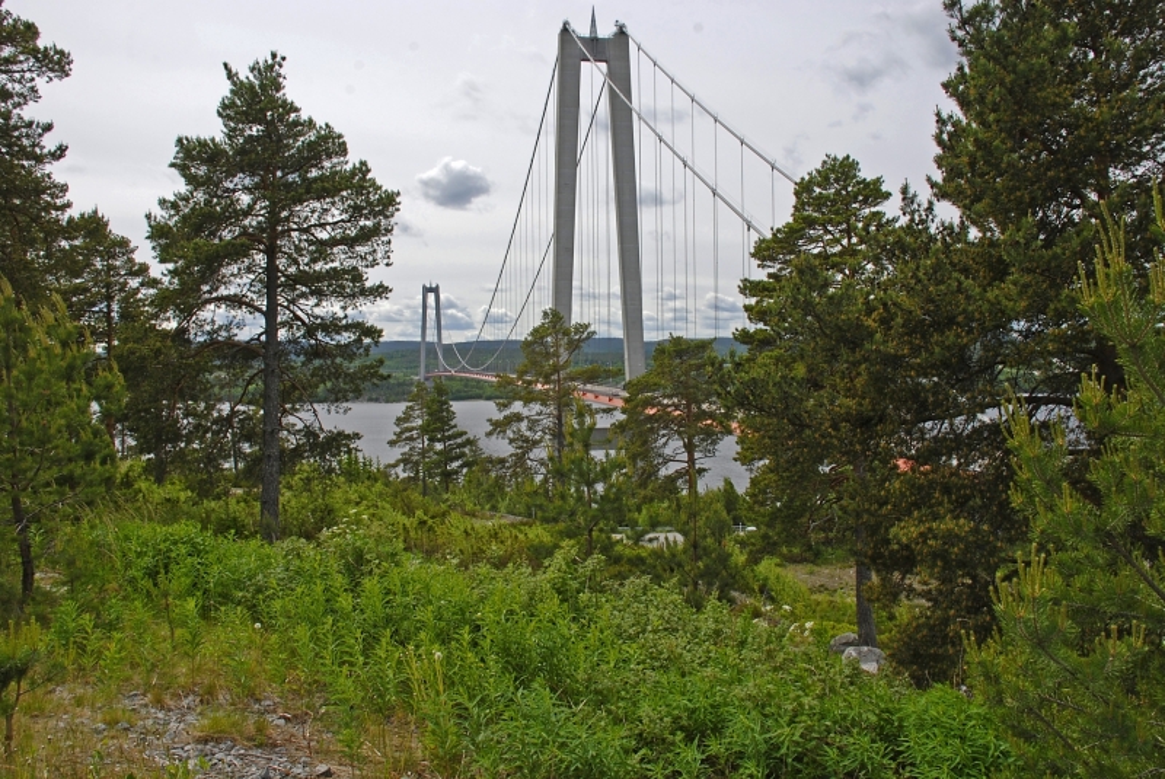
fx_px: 972
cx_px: 582
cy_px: 390
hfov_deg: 61.9
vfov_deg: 43.7
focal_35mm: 30
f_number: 13
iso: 100
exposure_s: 1/100
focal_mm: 20
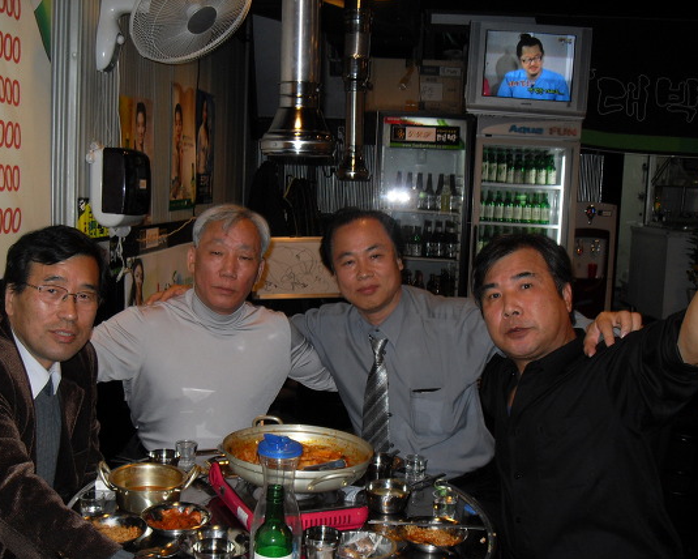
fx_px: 806
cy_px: 281
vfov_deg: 38.2
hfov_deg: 46.8
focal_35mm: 39
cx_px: 338
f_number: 2.8
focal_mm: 6.3
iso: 100
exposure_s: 1/45
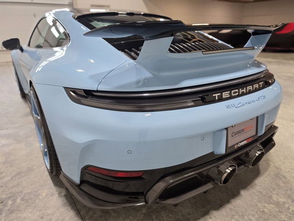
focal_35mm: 23
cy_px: 110
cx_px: 147
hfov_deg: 73.9
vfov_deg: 58.9
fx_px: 195
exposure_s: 1/120
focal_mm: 6.5
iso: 100
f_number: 1.4
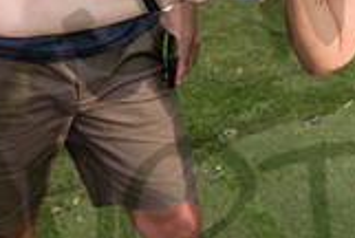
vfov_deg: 10.8
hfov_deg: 16.2
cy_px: -39
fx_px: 1245
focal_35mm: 126
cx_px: 267
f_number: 4.5
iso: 400
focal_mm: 35
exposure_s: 1/250
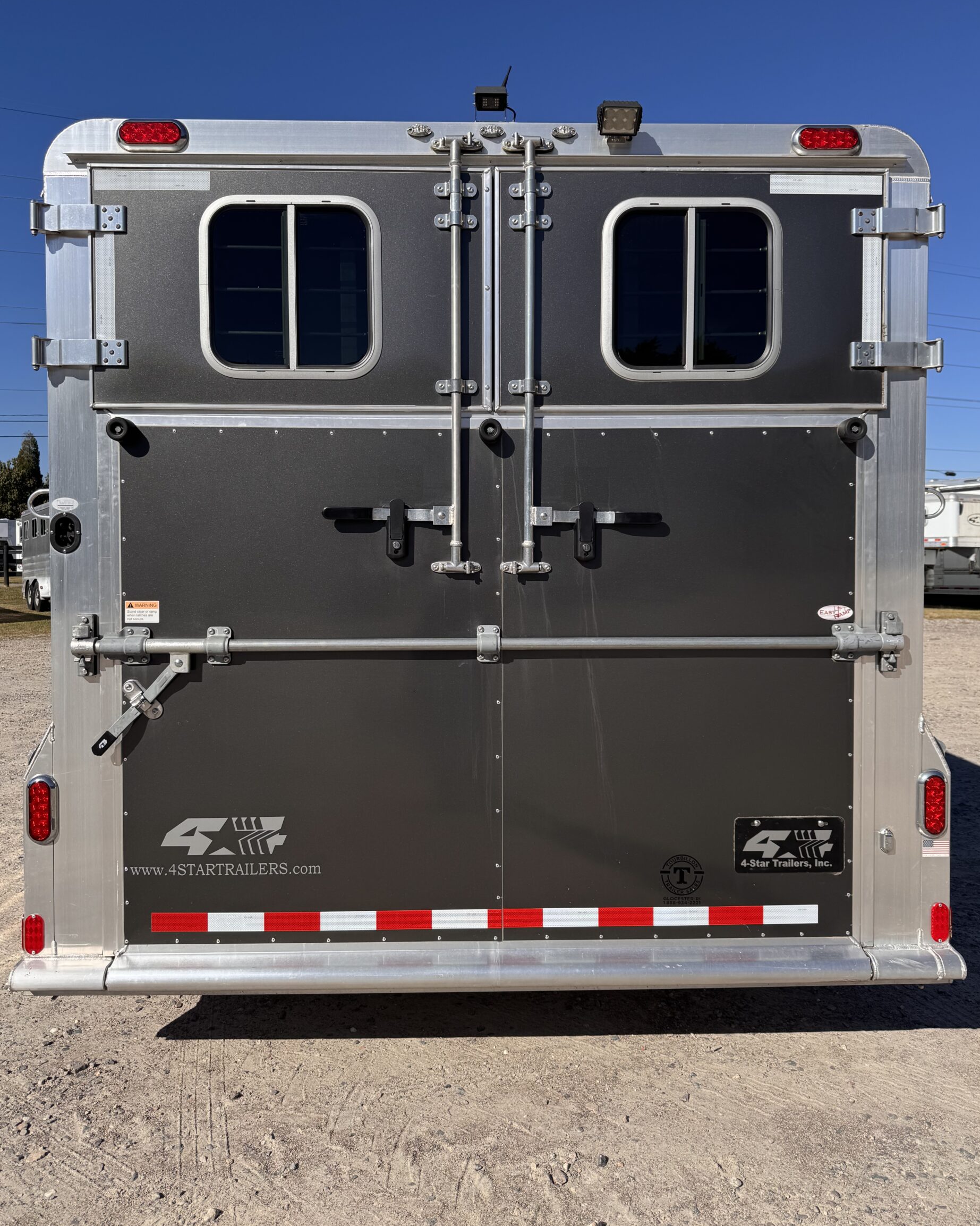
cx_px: 484
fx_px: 943
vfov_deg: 66.0
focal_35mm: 26
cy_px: 574
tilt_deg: -0.8
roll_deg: +0.4
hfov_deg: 54.9
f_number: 1.78
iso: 80
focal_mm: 6.76
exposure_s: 1/5348
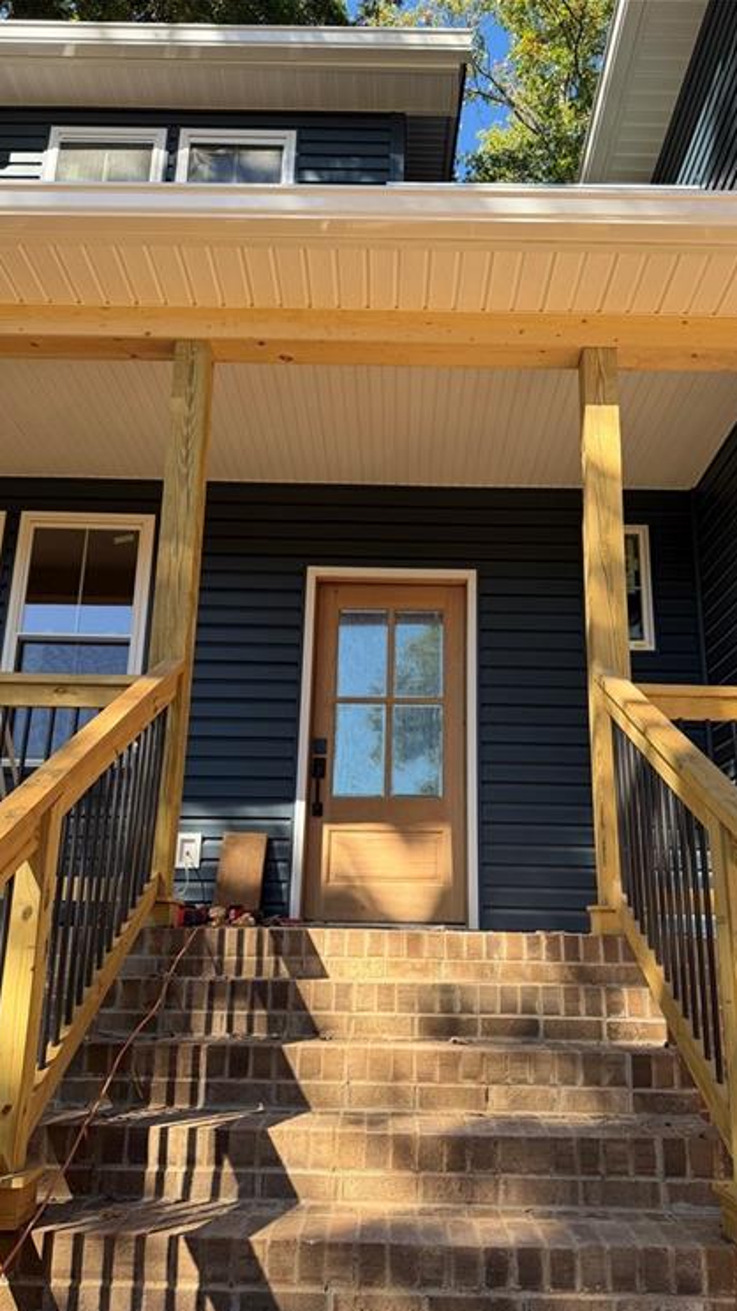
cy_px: 675
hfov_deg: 42.8
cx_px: 409
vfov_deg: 69.9
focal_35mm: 27
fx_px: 939
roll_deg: -1.9
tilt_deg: +15.2
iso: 100
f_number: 1.78
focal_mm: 6.76
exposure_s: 1/1018
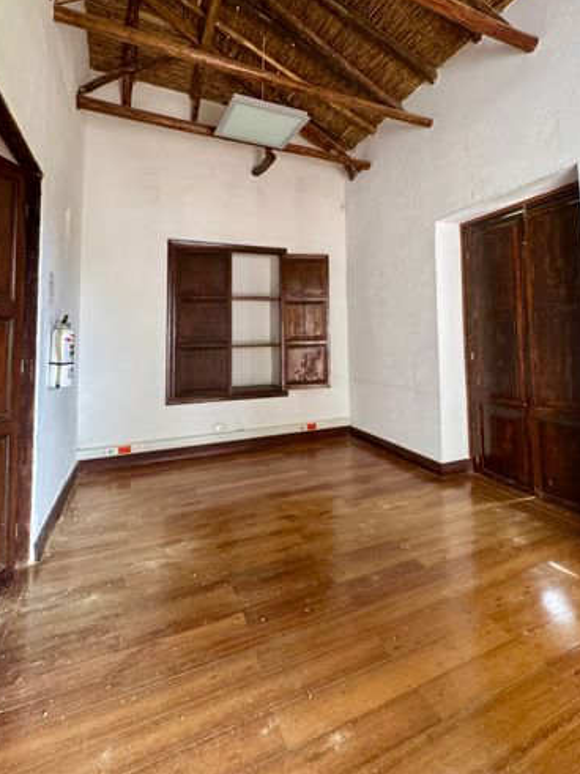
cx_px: 348
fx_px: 425
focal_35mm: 19
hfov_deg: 68.0
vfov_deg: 83.5
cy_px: 305
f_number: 2.2
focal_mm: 2.22
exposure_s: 1/62
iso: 320
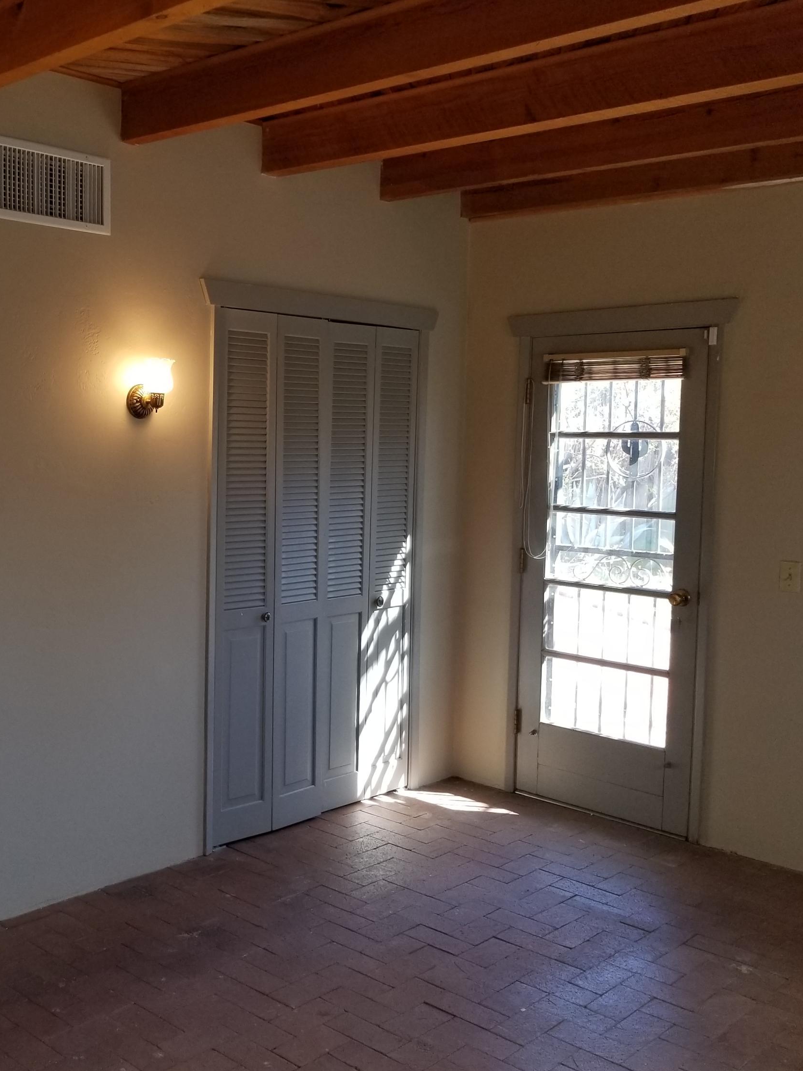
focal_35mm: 35
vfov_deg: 52.6
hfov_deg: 39.1
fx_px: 1083
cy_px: 540
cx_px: 157
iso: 100
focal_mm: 4.25
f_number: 1.7
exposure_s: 1/120
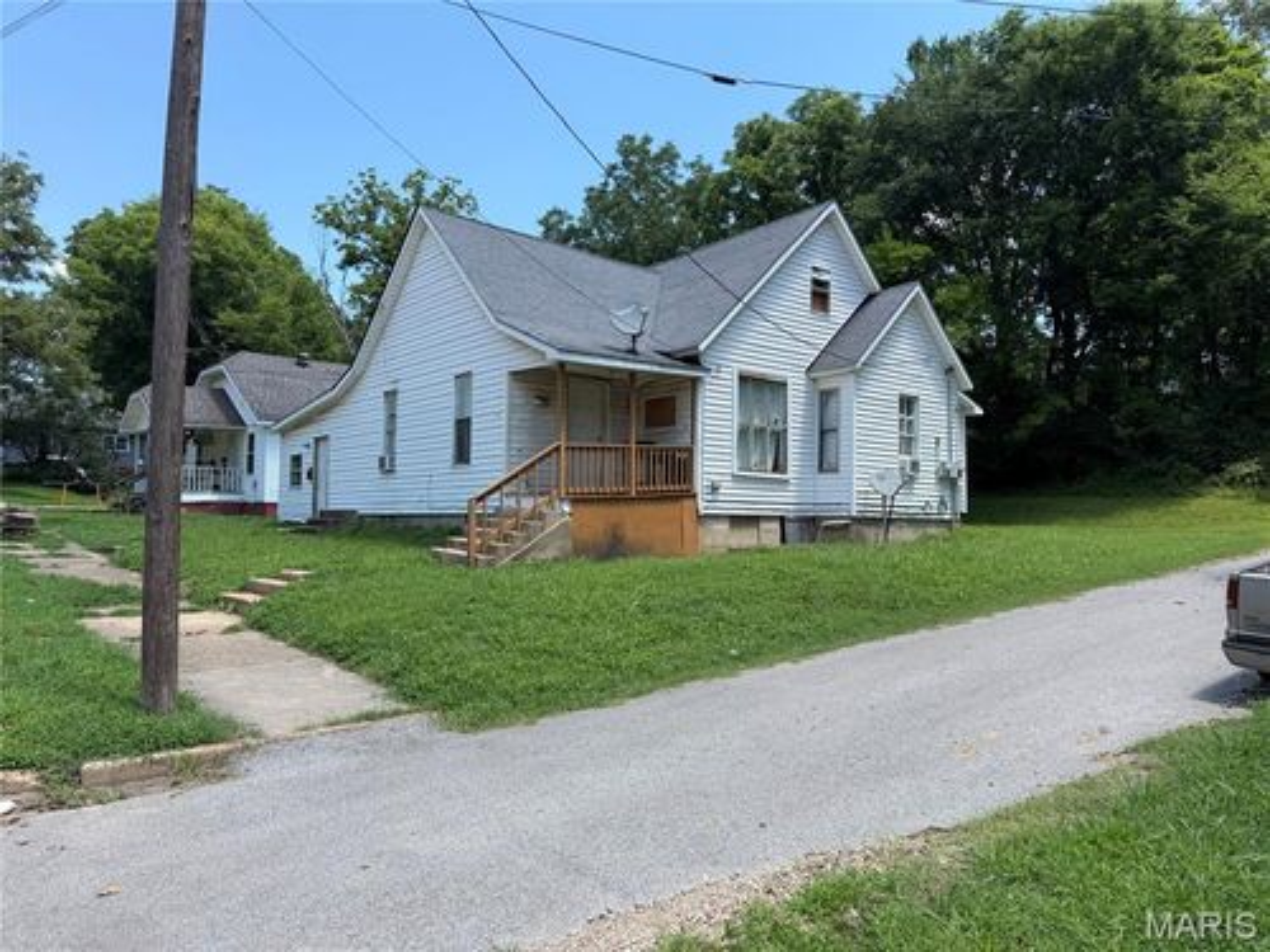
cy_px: 476
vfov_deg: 56.8
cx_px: 635
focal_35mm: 24
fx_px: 881
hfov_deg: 71.6
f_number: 1.78
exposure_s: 1/1812
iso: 80
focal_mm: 6.76
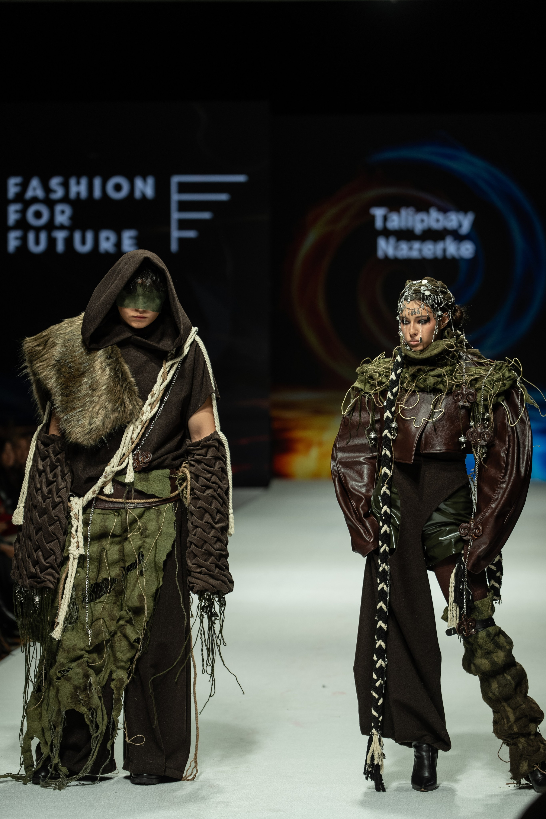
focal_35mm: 126
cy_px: 410
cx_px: 273
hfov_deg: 10.9
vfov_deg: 16.3
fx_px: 2855
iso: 200
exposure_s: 1/250
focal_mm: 125.5
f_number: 3.2
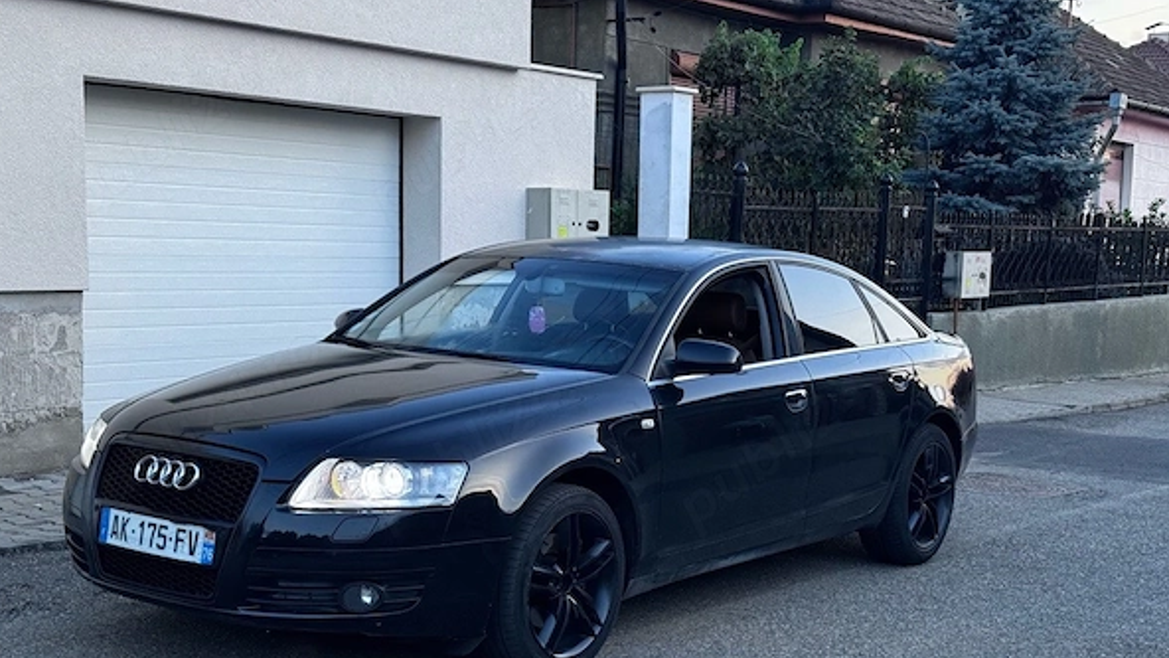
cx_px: 579
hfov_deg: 39.2
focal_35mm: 53
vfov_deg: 22.5
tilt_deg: -7.6
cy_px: 439
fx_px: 1643
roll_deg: -0.5
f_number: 1.78
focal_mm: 6.76
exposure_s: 1/109
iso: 100
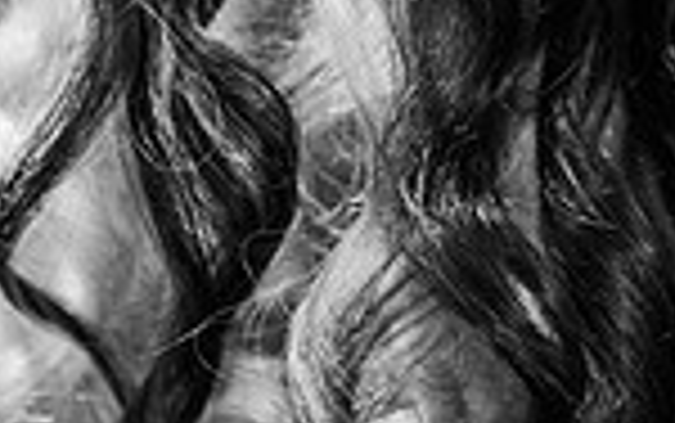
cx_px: 389
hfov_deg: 8.1
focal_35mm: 259
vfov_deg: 5.0
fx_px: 4768
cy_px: -396
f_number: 1.8
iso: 1600
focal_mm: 85
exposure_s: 1/200
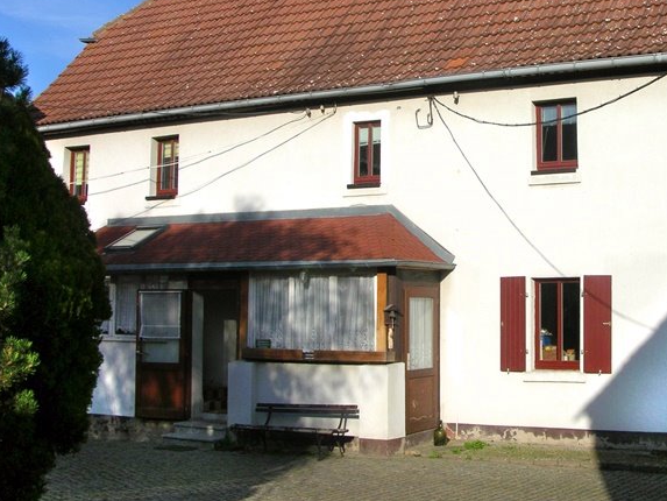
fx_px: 1060
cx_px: 463
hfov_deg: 34.5
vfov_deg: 26.4
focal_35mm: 55
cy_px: 173
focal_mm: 8.9
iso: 50
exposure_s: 1/302
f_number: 7.1
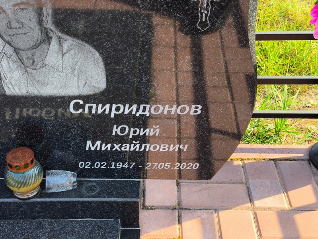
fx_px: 460
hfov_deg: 38.2
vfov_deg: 29.1
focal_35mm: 50
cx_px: 159
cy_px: 120
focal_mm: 4.71
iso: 50
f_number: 1.7
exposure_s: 1/444
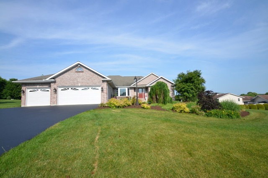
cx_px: 134
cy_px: 89
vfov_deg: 77.1
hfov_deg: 100.5
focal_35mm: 15
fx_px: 111
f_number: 8
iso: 110
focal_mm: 10
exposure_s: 1/250
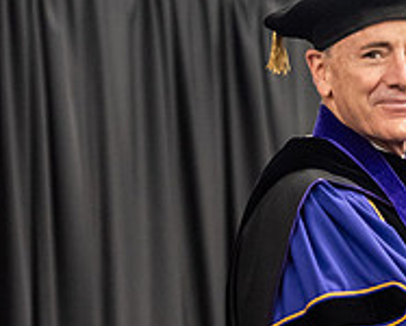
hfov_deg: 6.0
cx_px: 530
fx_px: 3849
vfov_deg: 4.8
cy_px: 208
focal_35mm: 320
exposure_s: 1/200
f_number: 3.2
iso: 3200
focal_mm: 110
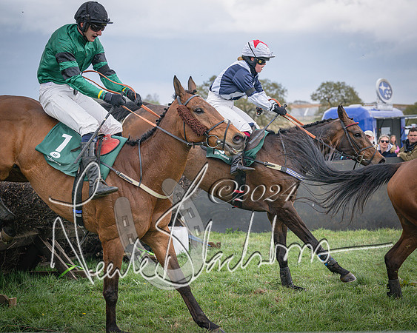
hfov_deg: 21.7
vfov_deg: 17.5
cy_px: 185
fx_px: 1082
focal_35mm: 88
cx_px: 268
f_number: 4
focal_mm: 70
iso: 400
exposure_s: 1/2500
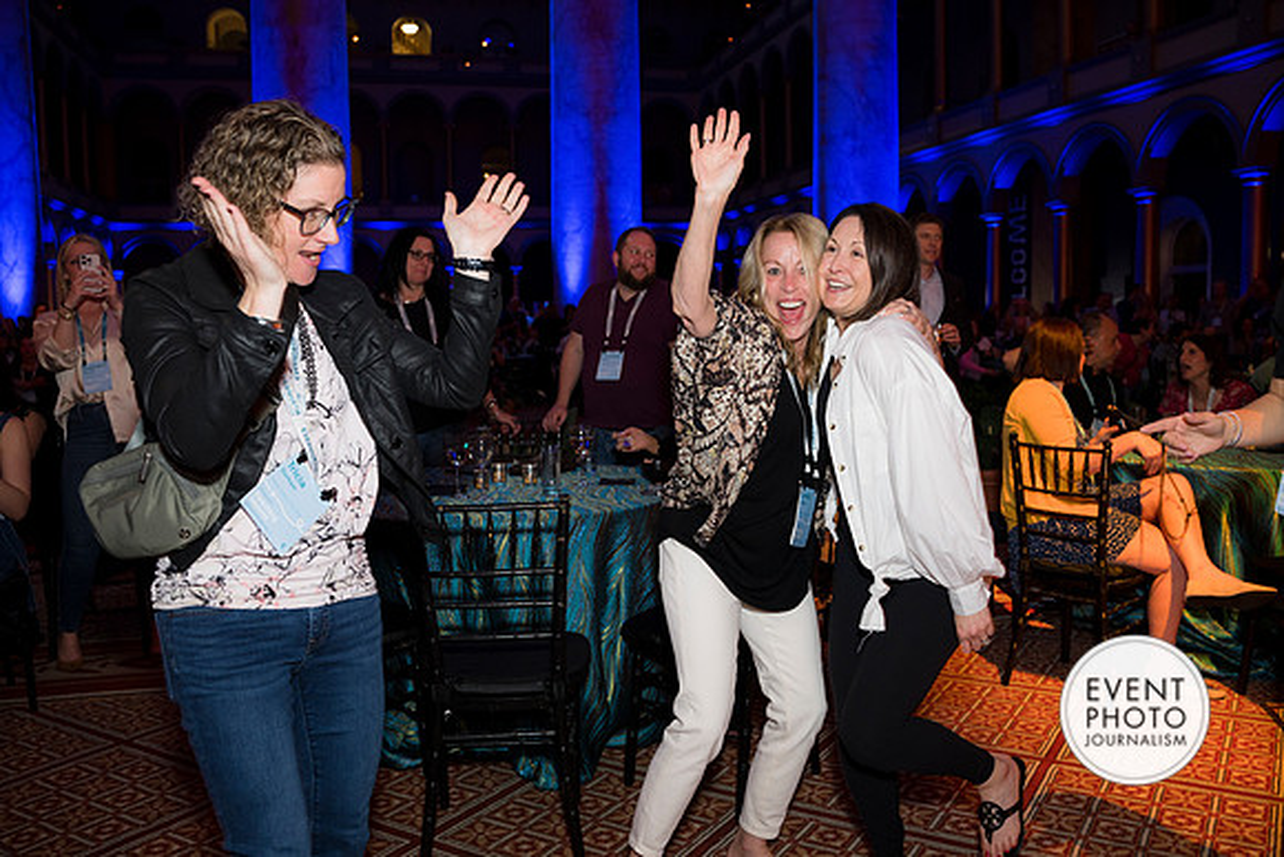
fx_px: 1056
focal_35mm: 30
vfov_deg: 44.2
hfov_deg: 62.6
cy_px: 428
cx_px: 642
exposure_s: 1/100
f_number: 4
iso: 800
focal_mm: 28
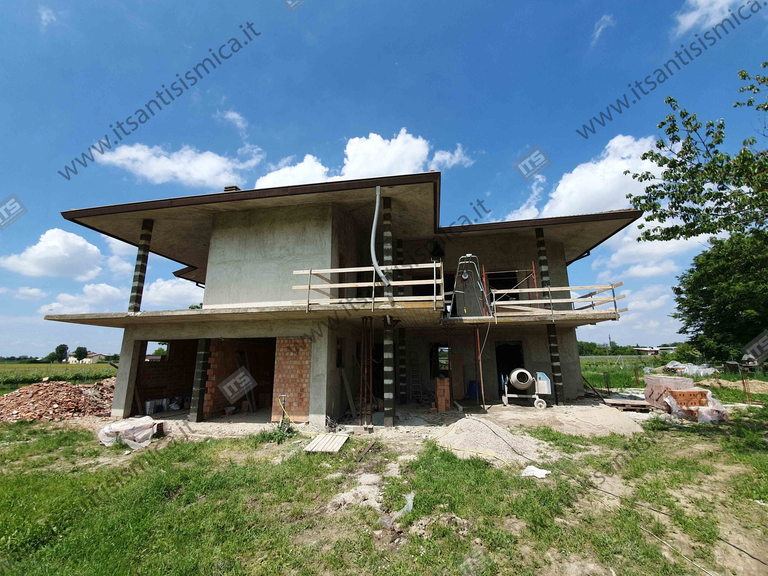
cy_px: 288
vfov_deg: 89.9
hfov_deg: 106.2
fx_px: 288
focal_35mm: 13
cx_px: 384
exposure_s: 1/1060
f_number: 2.2
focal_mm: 1.8
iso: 50
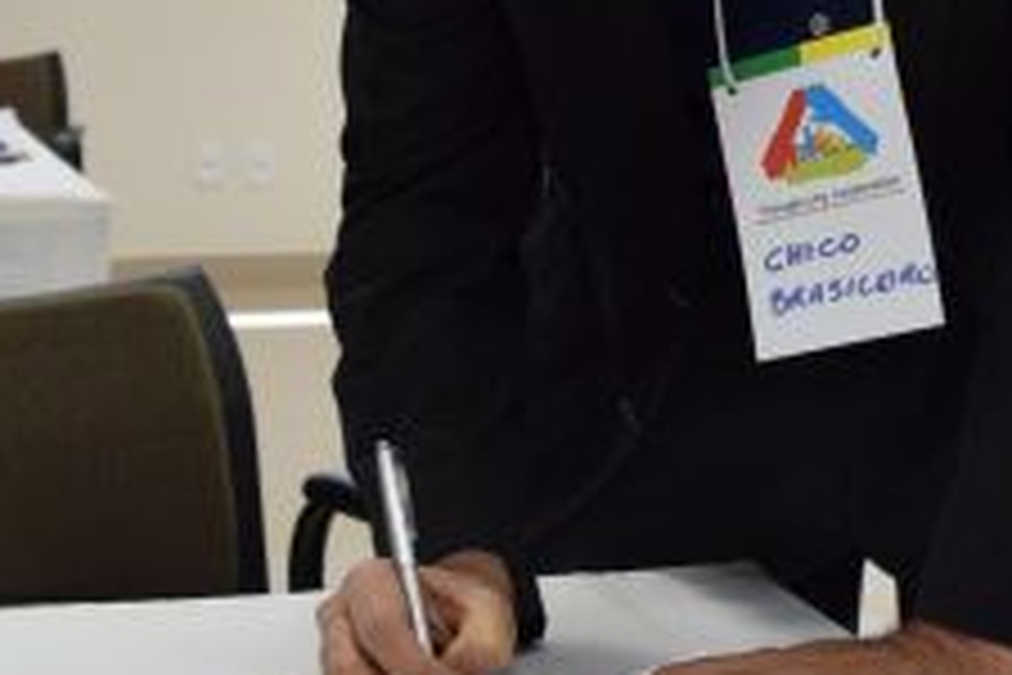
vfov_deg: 13.9
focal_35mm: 96
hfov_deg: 21.1
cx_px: 706
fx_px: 2698
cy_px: -74
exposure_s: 1/80
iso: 400
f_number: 4.5
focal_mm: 18
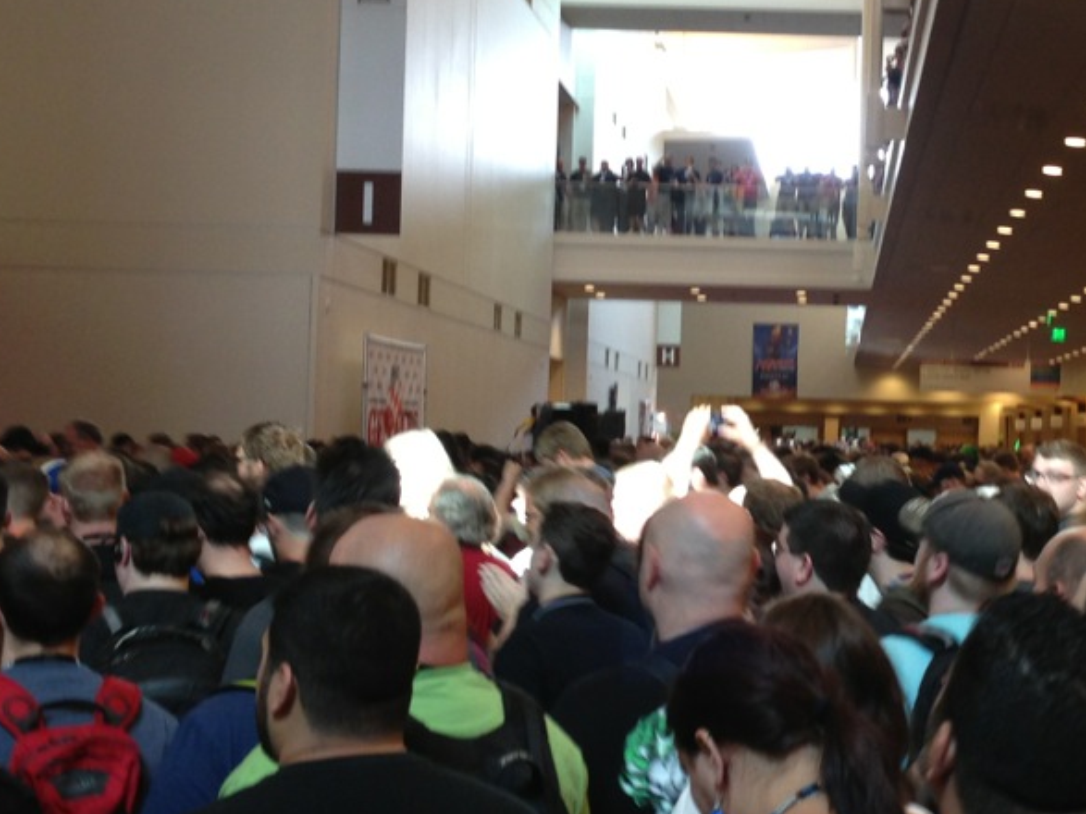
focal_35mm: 72
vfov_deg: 20.4
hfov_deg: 26.6
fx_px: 2258
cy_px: 388
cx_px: 831
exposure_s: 1/20
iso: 64
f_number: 2.4
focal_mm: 4.13
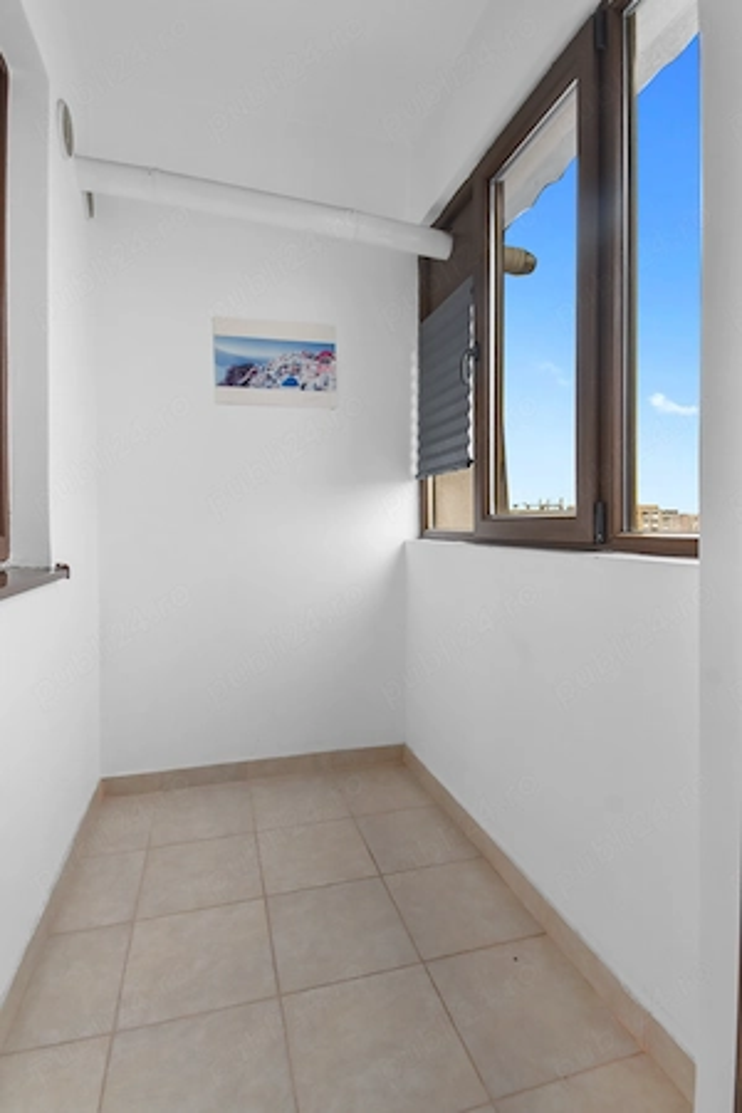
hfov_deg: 77.3
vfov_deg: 100.4
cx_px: 371
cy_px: 556
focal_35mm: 15
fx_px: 464
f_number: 8
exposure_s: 1/20
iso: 400
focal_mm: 10
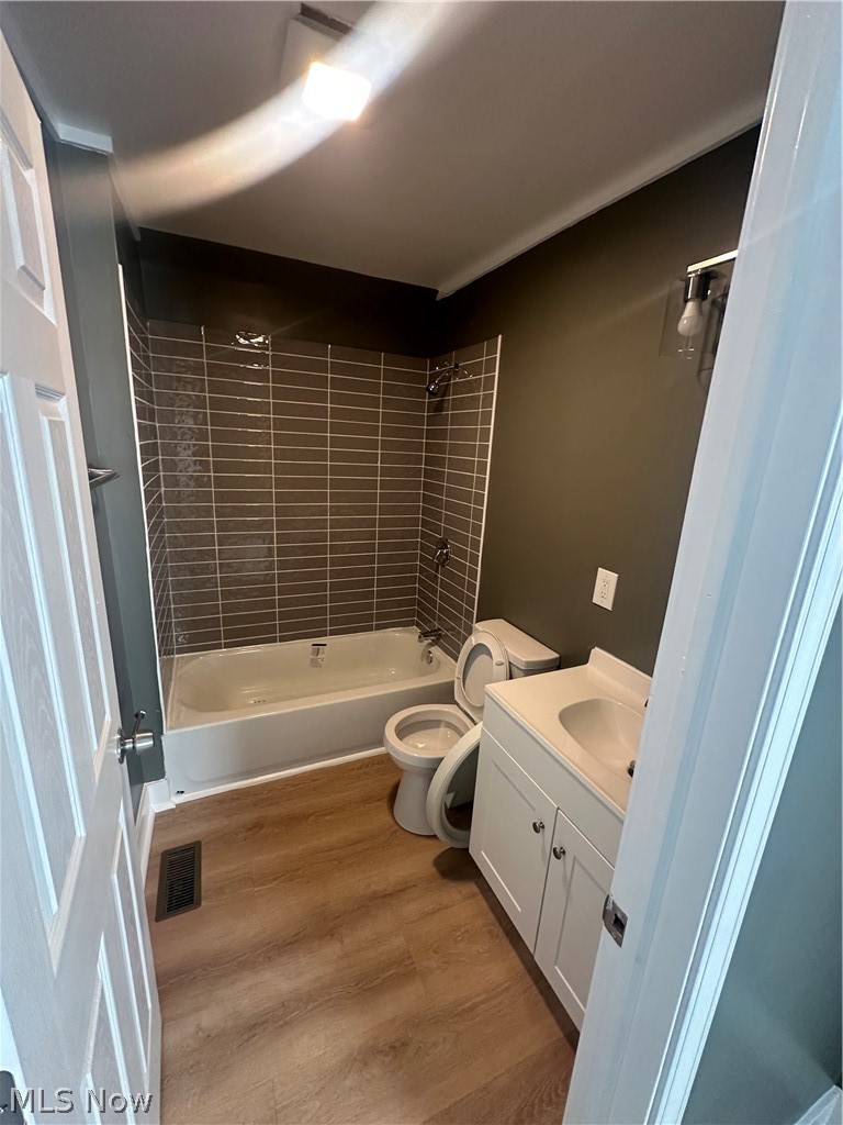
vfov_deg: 102.1
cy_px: 562
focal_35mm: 14
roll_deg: -5.0
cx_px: 422
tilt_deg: -13.8
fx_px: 455
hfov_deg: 85.7
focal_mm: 2.22
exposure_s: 1/60
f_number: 2.2
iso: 250
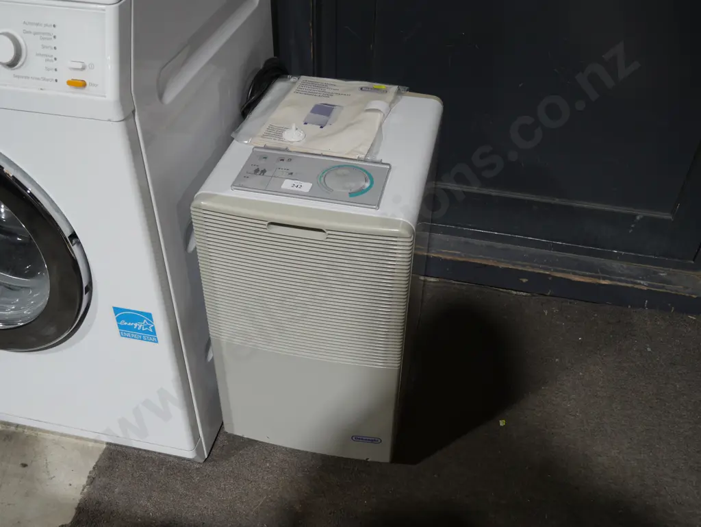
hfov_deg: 53.9
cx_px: 350
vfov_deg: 41.8
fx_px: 689
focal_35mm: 34
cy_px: 264
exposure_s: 1/60
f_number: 4
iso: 320
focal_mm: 17
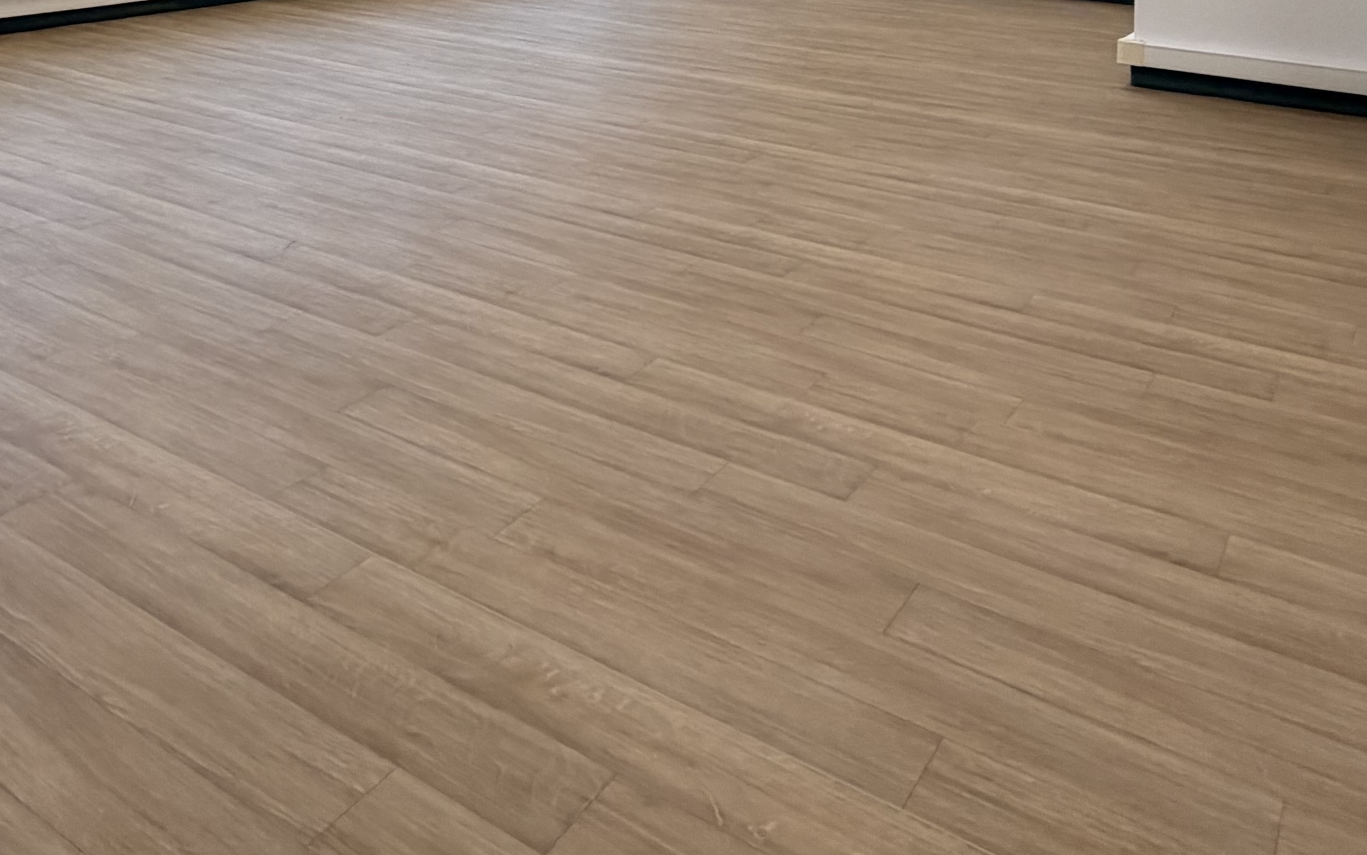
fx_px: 1341
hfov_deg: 51.6
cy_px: -192
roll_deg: -1.1
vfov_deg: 29.8
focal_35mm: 36
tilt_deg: +1.5
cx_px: 332
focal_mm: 2.22
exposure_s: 1/100
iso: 100
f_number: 2.2
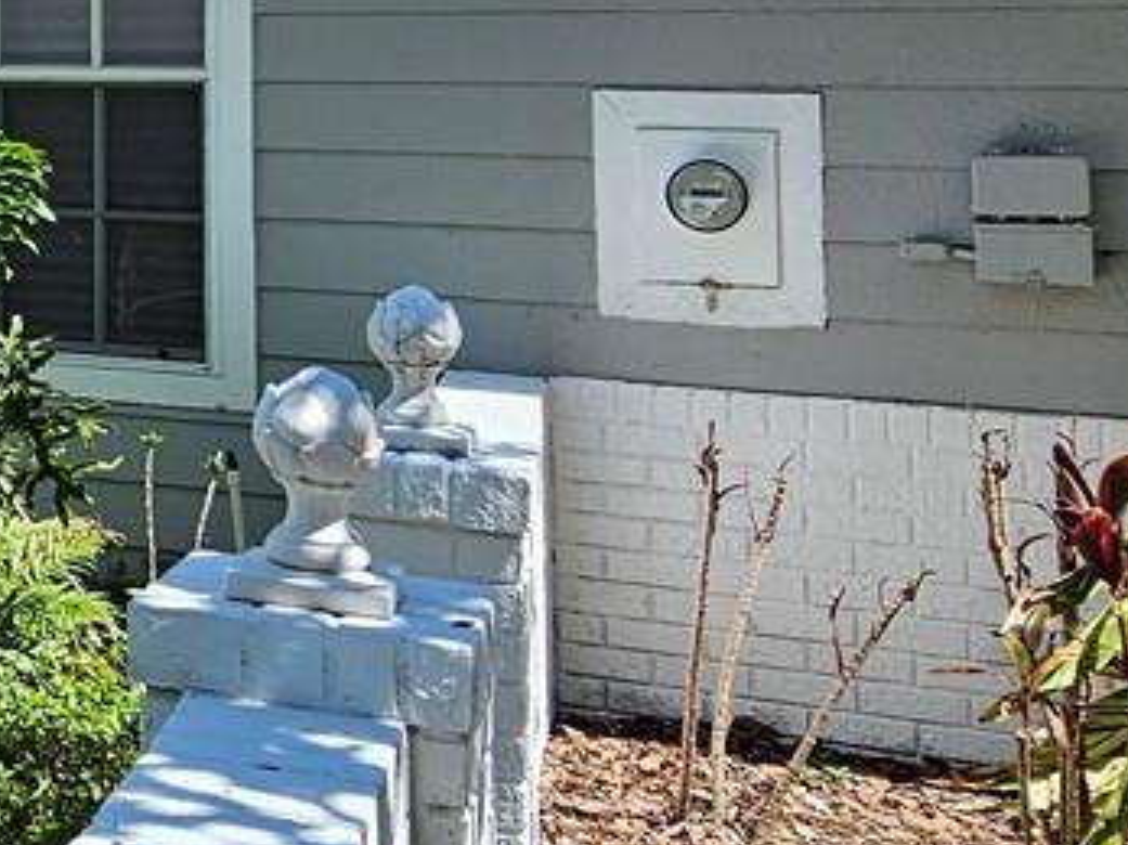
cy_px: -29
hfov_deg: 24.5
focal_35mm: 60
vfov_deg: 23.2
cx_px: -592
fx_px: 1954
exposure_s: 1/992
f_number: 2.2
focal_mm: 2.2
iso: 50
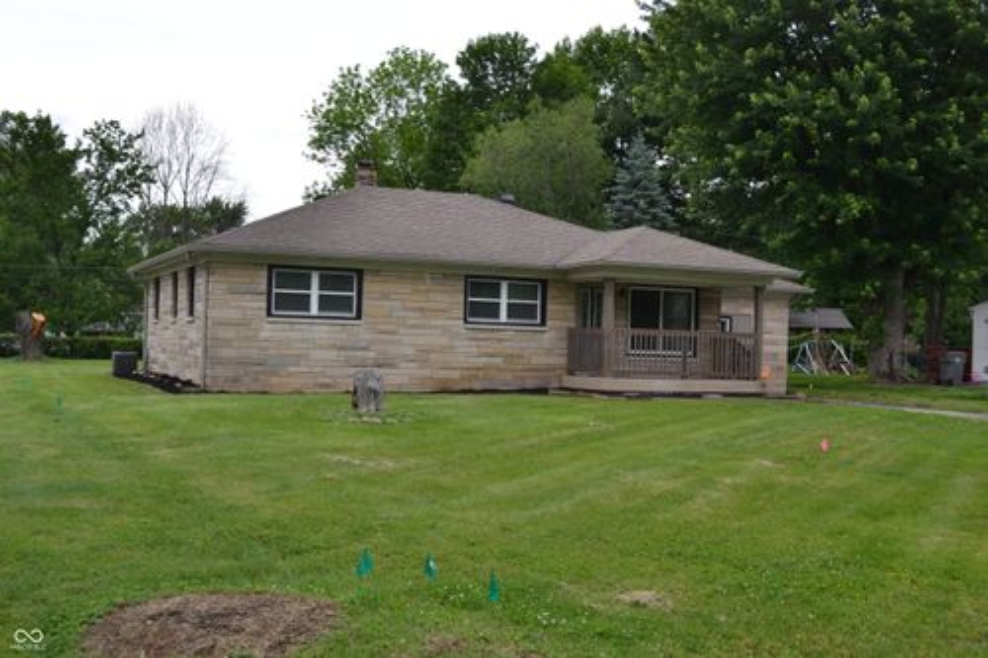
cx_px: 494
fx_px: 1152
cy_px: 329
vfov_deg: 31.9
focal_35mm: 42
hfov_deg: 46.4
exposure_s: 1/200
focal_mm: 28
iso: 100
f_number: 7.1
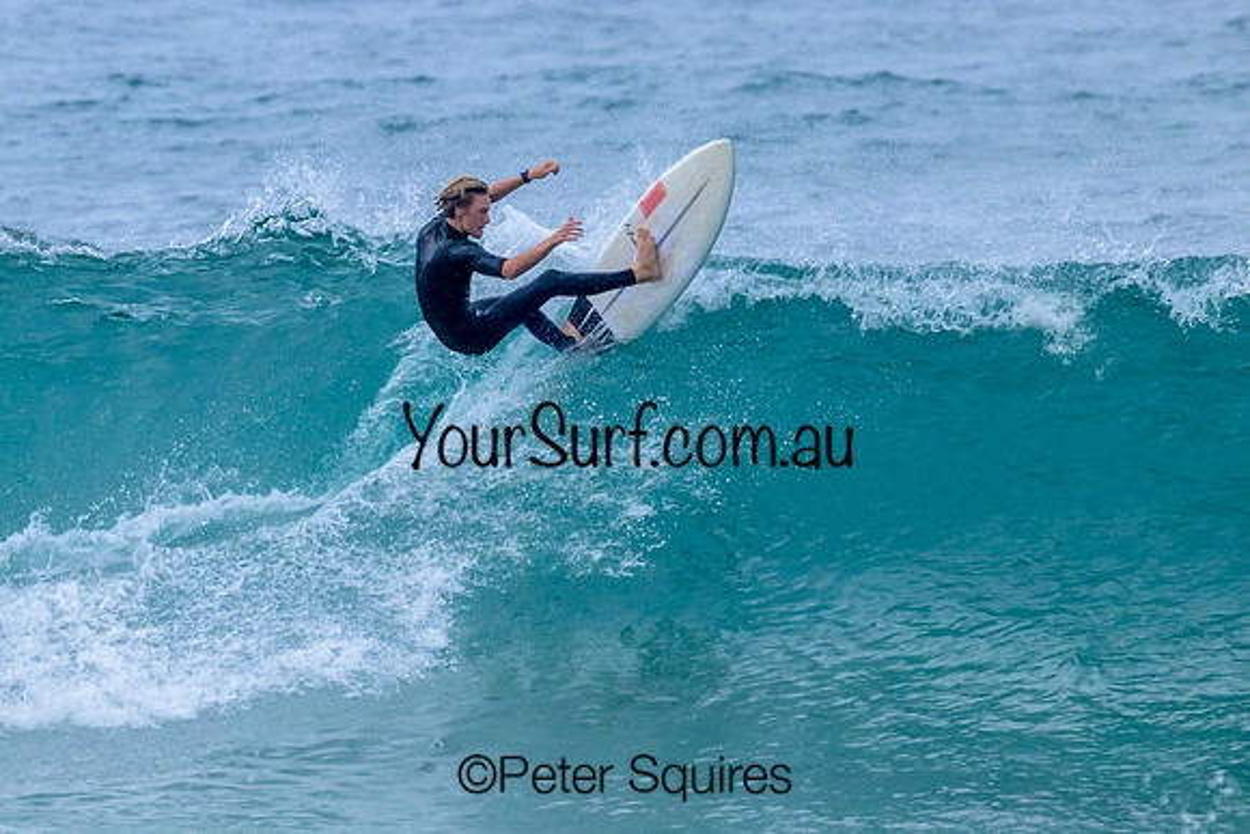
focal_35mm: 726
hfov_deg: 2.8
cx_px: 537
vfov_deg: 1.9
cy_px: 325
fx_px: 25222
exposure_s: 1/1250
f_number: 11
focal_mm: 580
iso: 2500
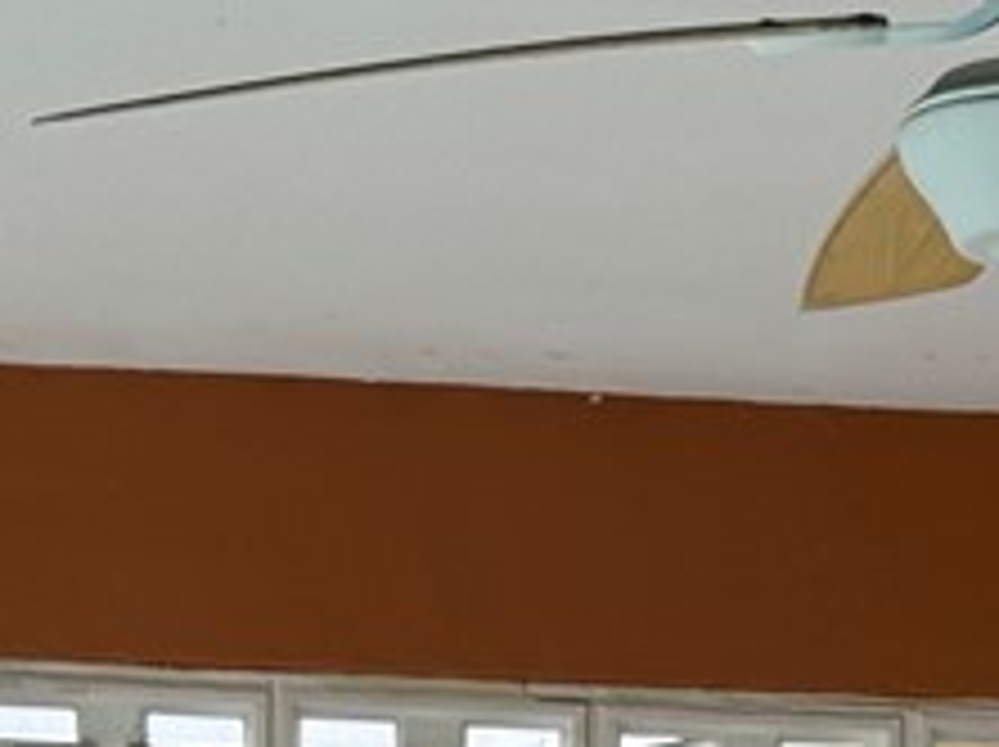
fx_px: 4987
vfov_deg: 7.9
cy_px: 1868
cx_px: 1296
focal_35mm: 173
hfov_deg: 11.2
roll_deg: +0.1
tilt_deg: -6.1
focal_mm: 6.76
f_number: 1.78
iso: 64
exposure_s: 1/182
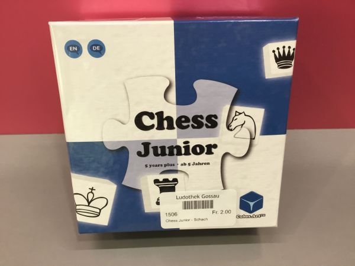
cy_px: 133
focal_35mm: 31
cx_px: 178
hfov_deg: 58.4
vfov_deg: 45.4
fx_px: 318
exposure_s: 1/33
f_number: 2.4
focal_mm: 3.3
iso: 64
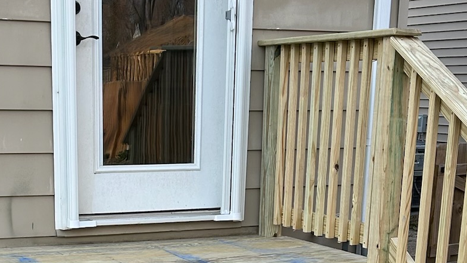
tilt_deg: -14.9
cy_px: 329
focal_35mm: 74
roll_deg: -2.5
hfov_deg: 28.4
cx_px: 147
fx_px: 916
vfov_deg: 15.6
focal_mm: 5.7
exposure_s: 1/814
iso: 50
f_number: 1.5
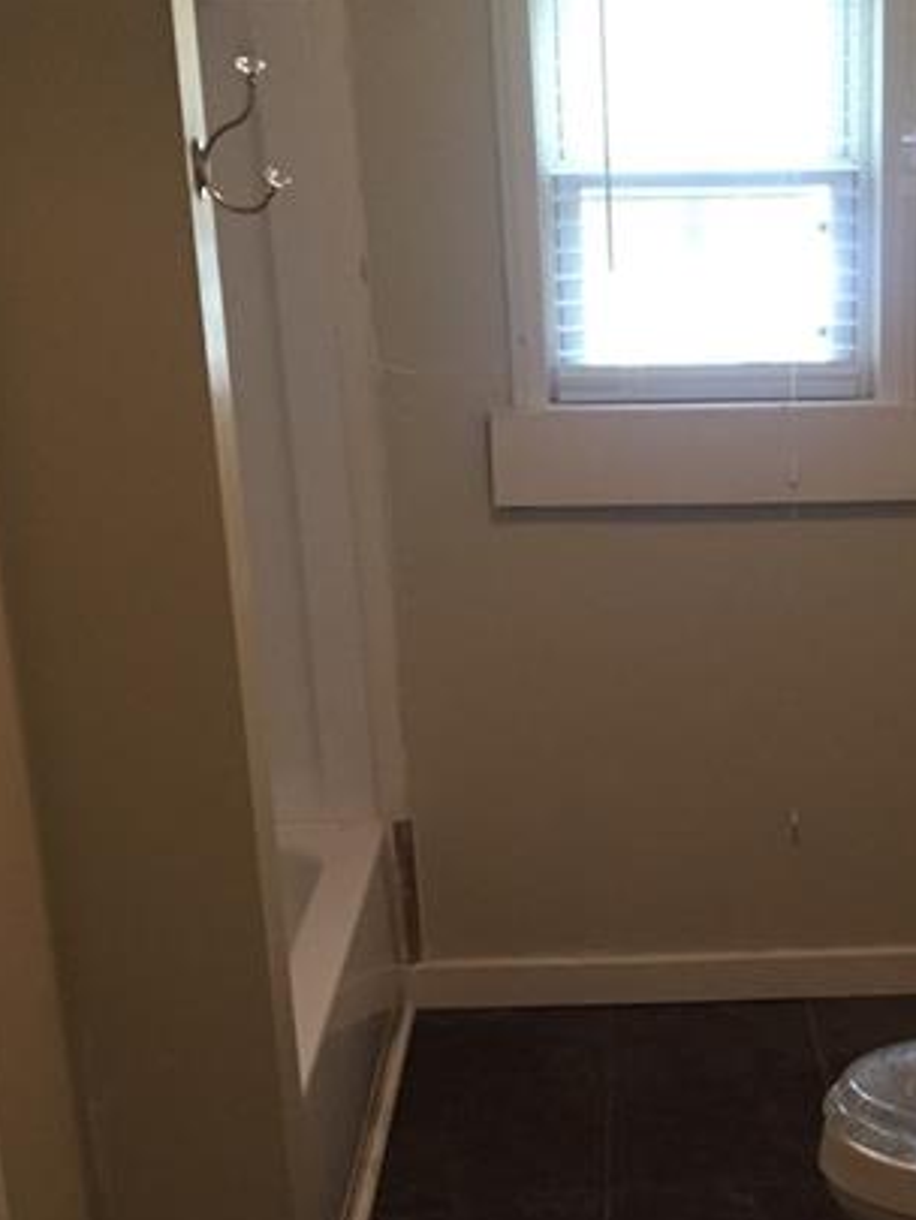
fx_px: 1940
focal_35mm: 55
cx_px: 753
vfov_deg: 34.3
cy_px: 904
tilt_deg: -19.3
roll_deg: +1.1
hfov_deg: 26.0
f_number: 2.2
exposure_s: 1/17
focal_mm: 4.15
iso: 250
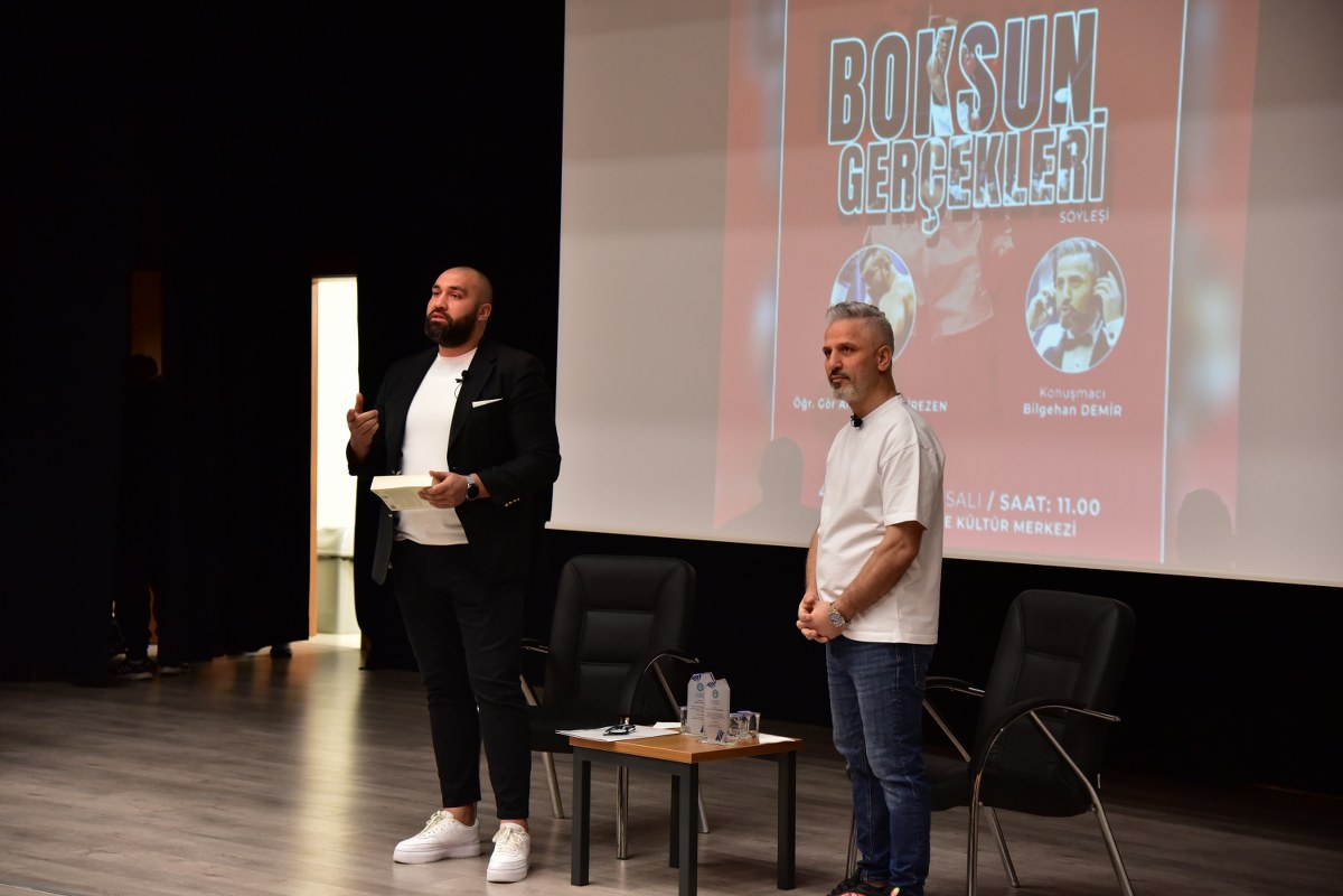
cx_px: 672
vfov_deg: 20.9
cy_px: 448
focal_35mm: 65
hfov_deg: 31.0
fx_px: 2425
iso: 2500
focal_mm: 65
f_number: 4
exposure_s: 1/100
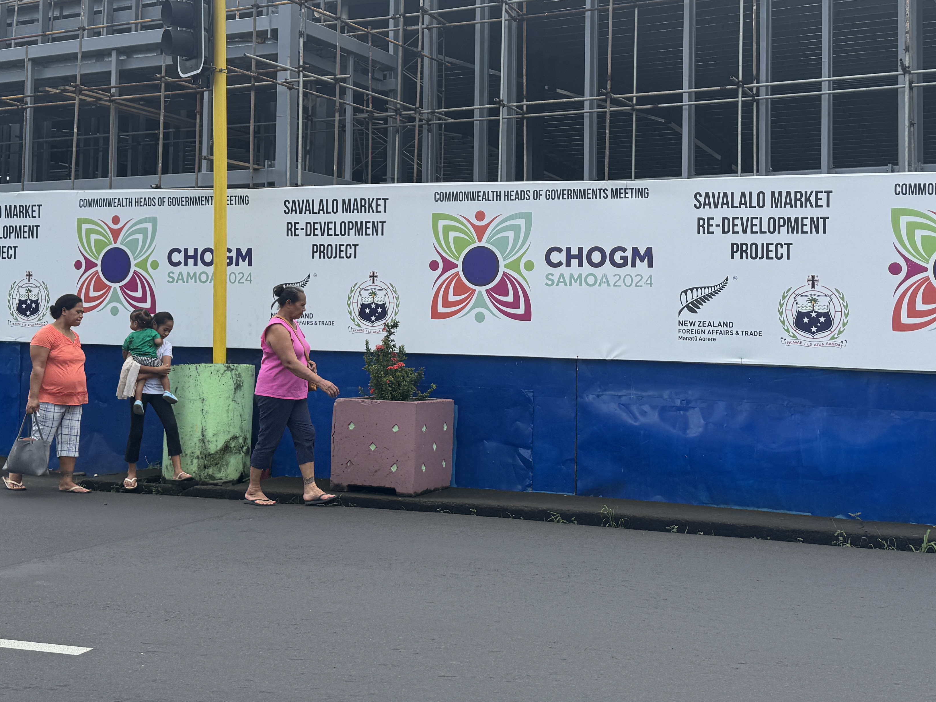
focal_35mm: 42
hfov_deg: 44.8
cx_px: 486
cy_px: 251
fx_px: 1136
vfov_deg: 34.1
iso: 80
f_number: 1.78
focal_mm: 6.76
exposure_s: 1/3802
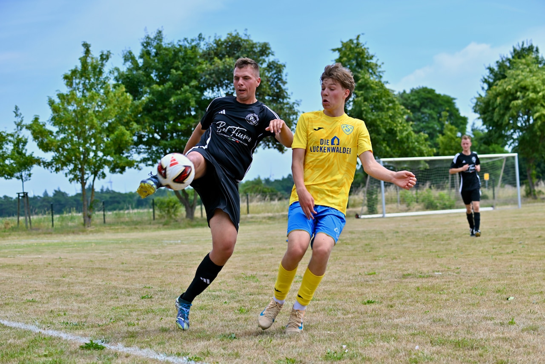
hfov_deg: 25.4
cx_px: 272
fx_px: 1211
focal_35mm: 80
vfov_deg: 17.1
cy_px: 182
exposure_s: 1/1600
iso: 180
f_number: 4.5
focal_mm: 80
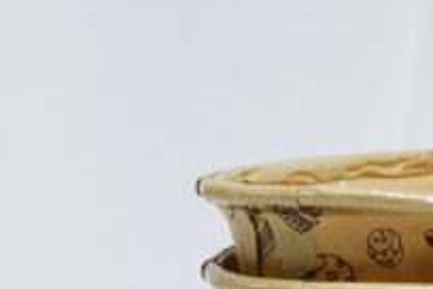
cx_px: 601
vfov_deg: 6.4
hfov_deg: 9.5
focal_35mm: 213
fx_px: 2562
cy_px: 355
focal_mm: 62
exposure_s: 1/160
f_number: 16
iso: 6400
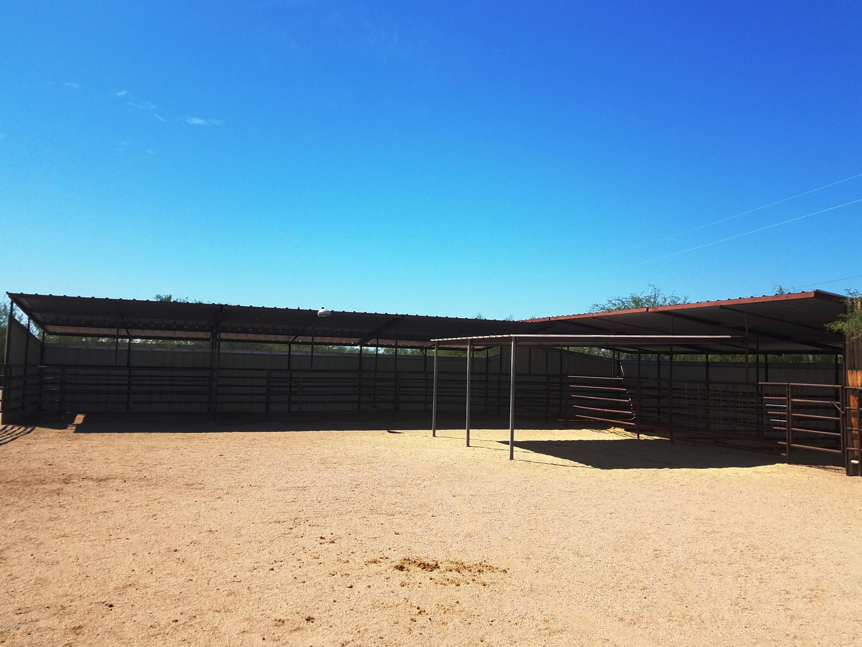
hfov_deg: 67.3
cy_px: 324
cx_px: 431
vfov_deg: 53.1
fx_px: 647
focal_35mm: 26
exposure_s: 1/2896
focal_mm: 4.2
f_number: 1.7
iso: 40
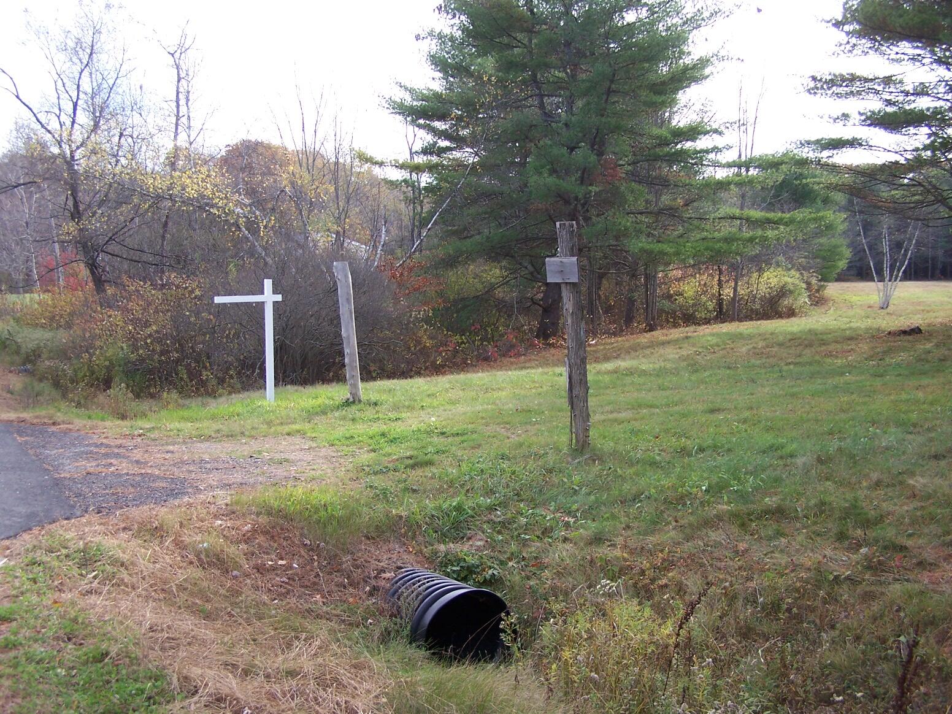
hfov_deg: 49.0
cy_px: 357
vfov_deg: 37.7
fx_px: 1045
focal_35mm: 38
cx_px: 476
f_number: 2.8
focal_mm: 6.3
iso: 80
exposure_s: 1/250
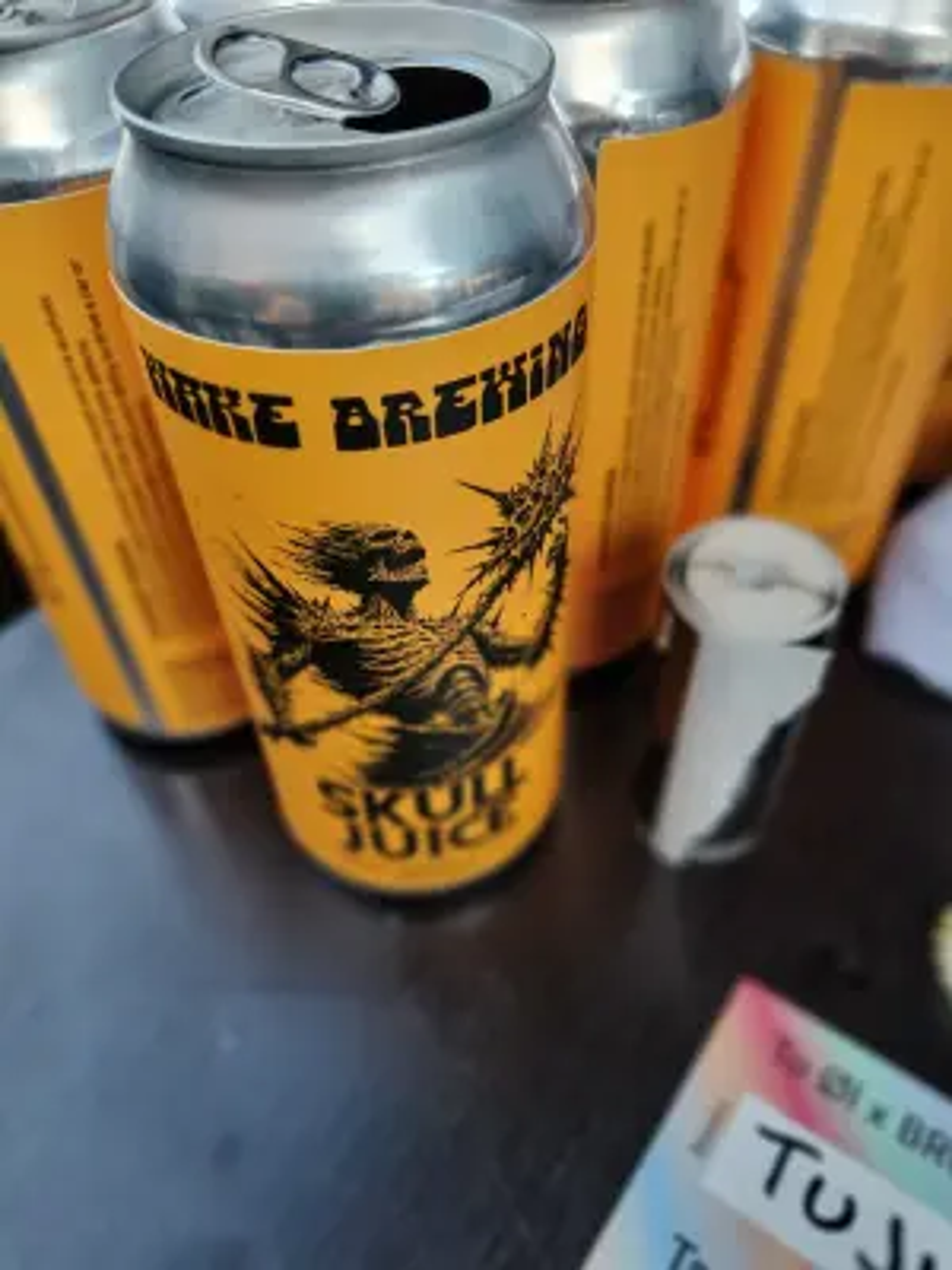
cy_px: 635
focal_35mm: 24
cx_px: 476
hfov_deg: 56.8
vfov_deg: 71.6
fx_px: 880
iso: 50
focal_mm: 5.59
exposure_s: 1/131
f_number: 2.8
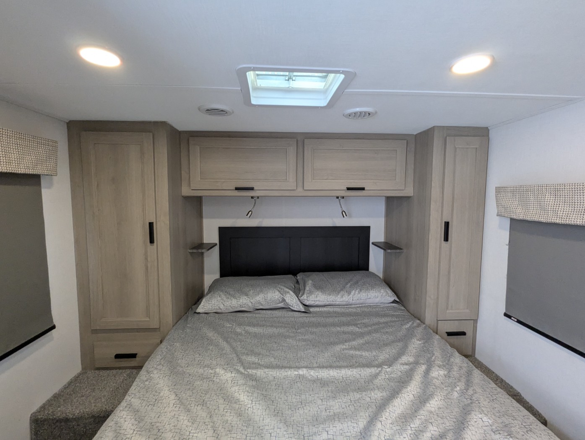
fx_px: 271
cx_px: 292
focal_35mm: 16
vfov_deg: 78.2
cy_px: 220
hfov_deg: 94.4
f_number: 2.2
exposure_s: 1/101
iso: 363
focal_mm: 2.35
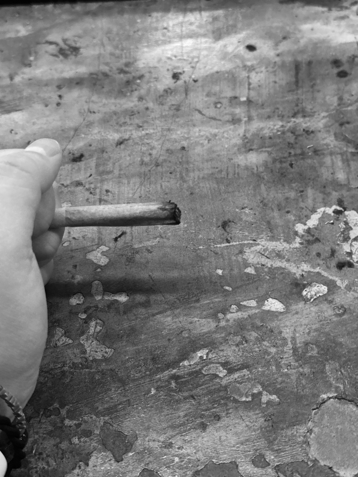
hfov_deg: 30.3
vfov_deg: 39.7
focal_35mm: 48
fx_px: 662
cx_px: 179
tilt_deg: -52.6
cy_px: 238
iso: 640
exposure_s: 1/27
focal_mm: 6.76
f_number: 1.78
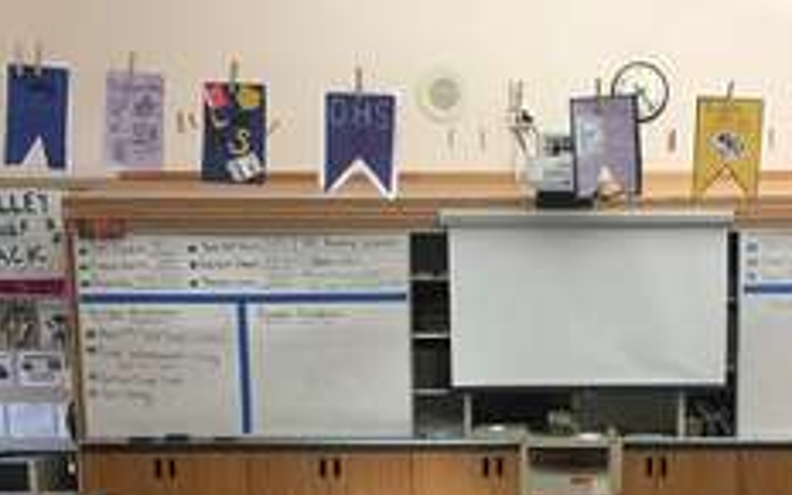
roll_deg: +0.1
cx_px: 570
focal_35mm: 53
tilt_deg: -7.5
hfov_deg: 37.5
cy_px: 509
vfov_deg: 23.3
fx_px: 1144
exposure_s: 1/30
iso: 40
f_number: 2.2
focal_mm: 4.15
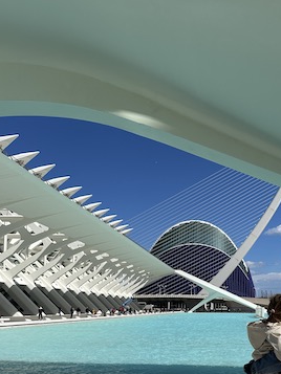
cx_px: 226
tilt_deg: +3.2
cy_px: 284
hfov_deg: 32.6
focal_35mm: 43
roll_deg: -1.4
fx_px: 465
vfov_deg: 42.4
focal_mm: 6.86
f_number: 1.78
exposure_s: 1/10753
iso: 80
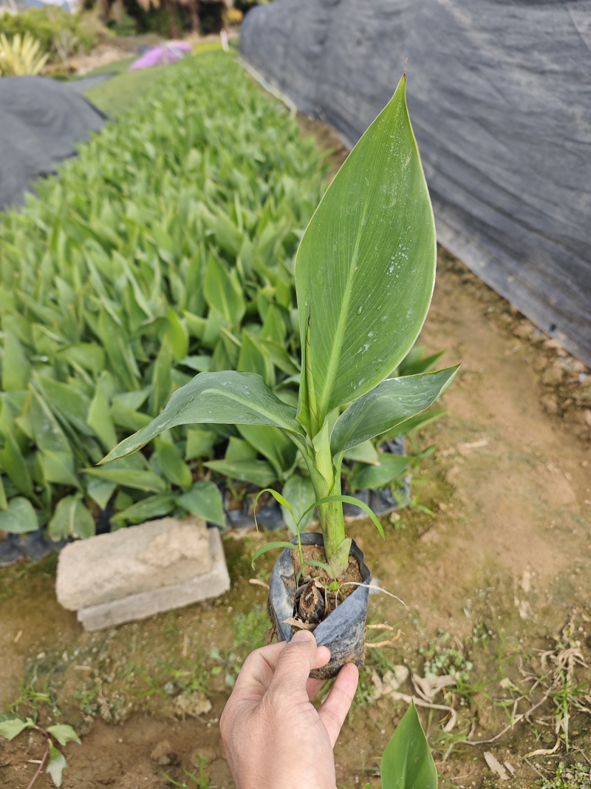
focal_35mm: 23
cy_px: 394
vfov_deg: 73.9
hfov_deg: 58.9
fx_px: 524
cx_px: 296
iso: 50
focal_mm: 6.55
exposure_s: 1/873
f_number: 1.6
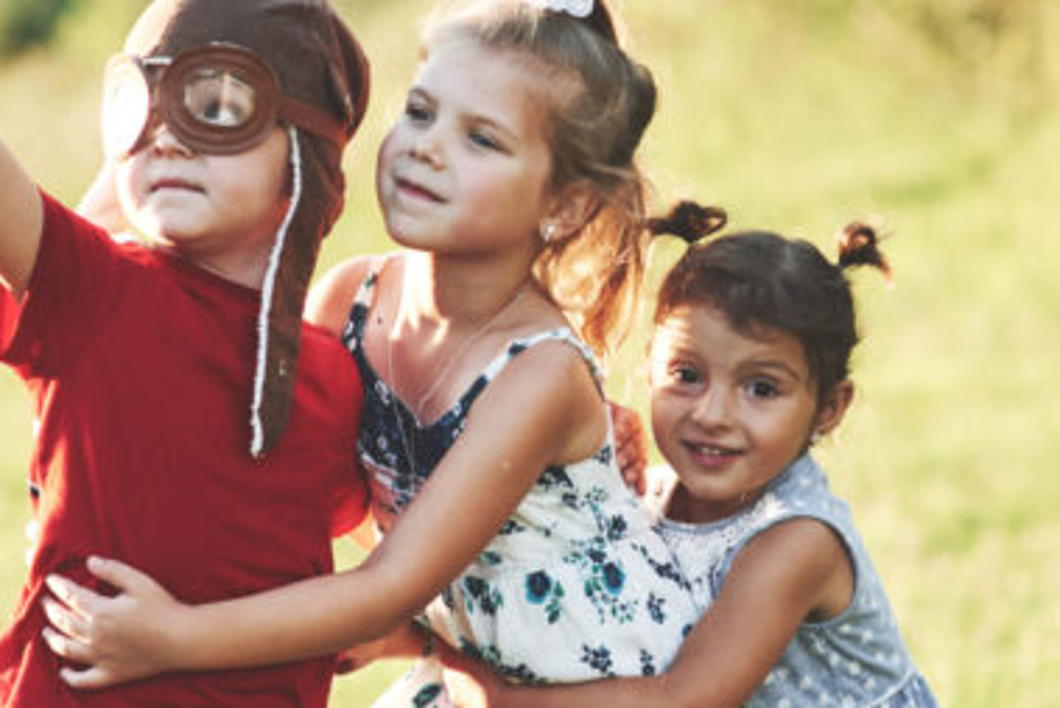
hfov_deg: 9.2
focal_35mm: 224
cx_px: 529
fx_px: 6598
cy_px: 442
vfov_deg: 6.1
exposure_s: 1/1250
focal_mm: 85
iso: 160
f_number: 2.8
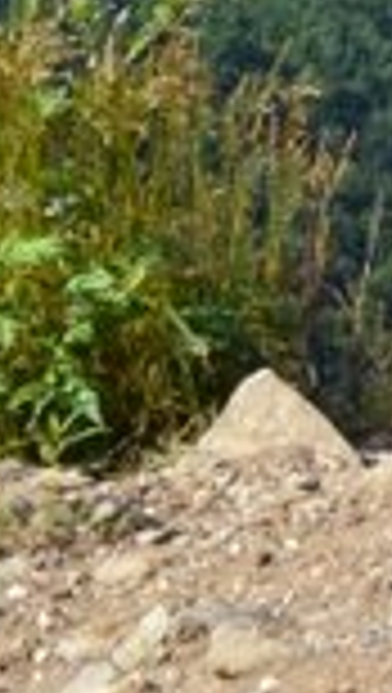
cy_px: -560
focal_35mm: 365
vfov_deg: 5.8
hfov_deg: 3.3
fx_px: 6732
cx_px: 937
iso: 400
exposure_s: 1/400
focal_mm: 35
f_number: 11
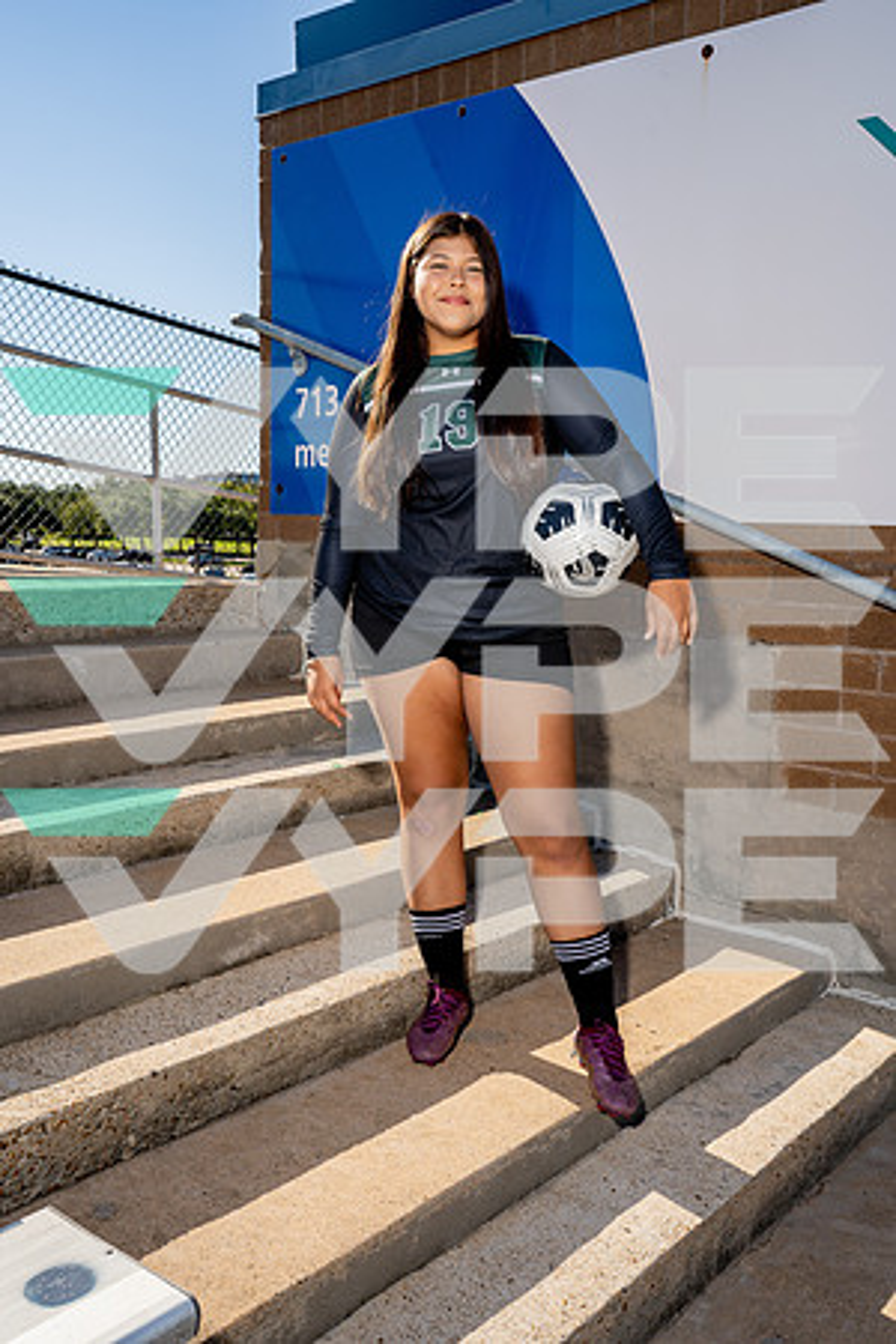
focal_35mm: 33
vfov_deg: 57.2
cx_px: 448
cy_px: 672
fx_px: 1232
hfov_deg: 40.0
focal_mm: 33
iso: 100
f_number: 10
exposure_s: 1/250
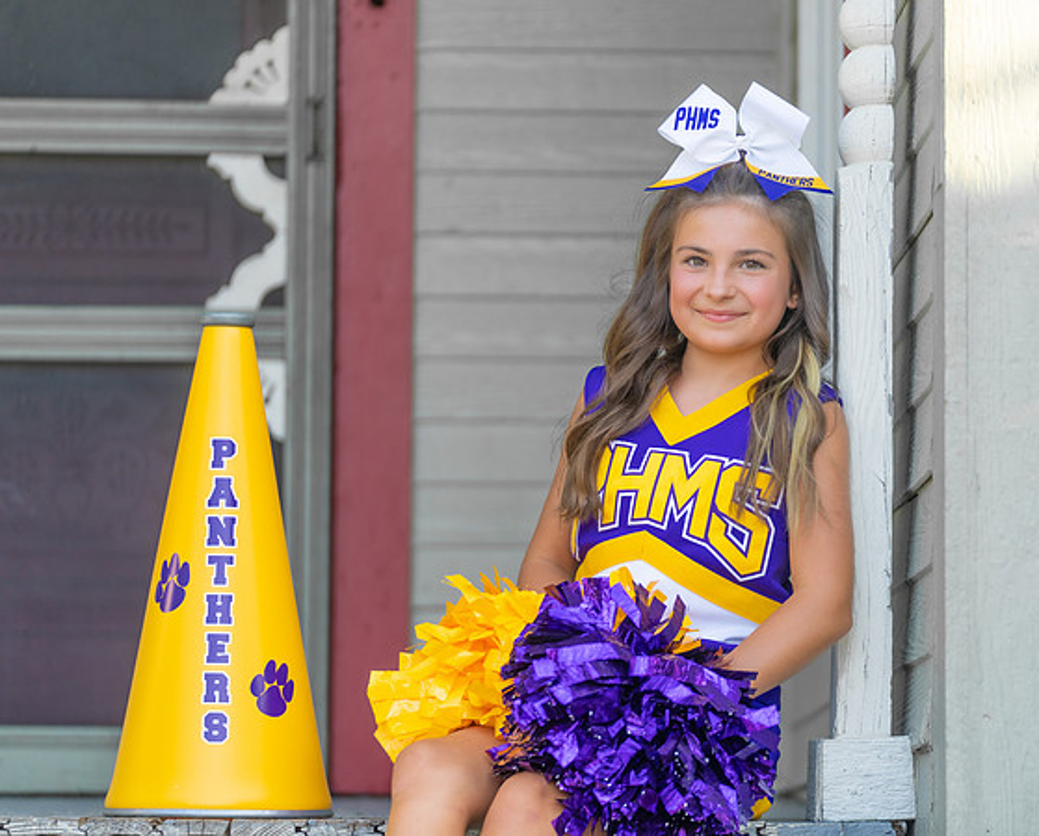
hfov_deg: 12.0
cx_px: 661
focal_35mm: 160
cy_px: 436
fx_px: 4928
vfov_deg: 9.7
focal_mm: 133
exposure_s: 1/320
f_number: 2.8
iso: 160
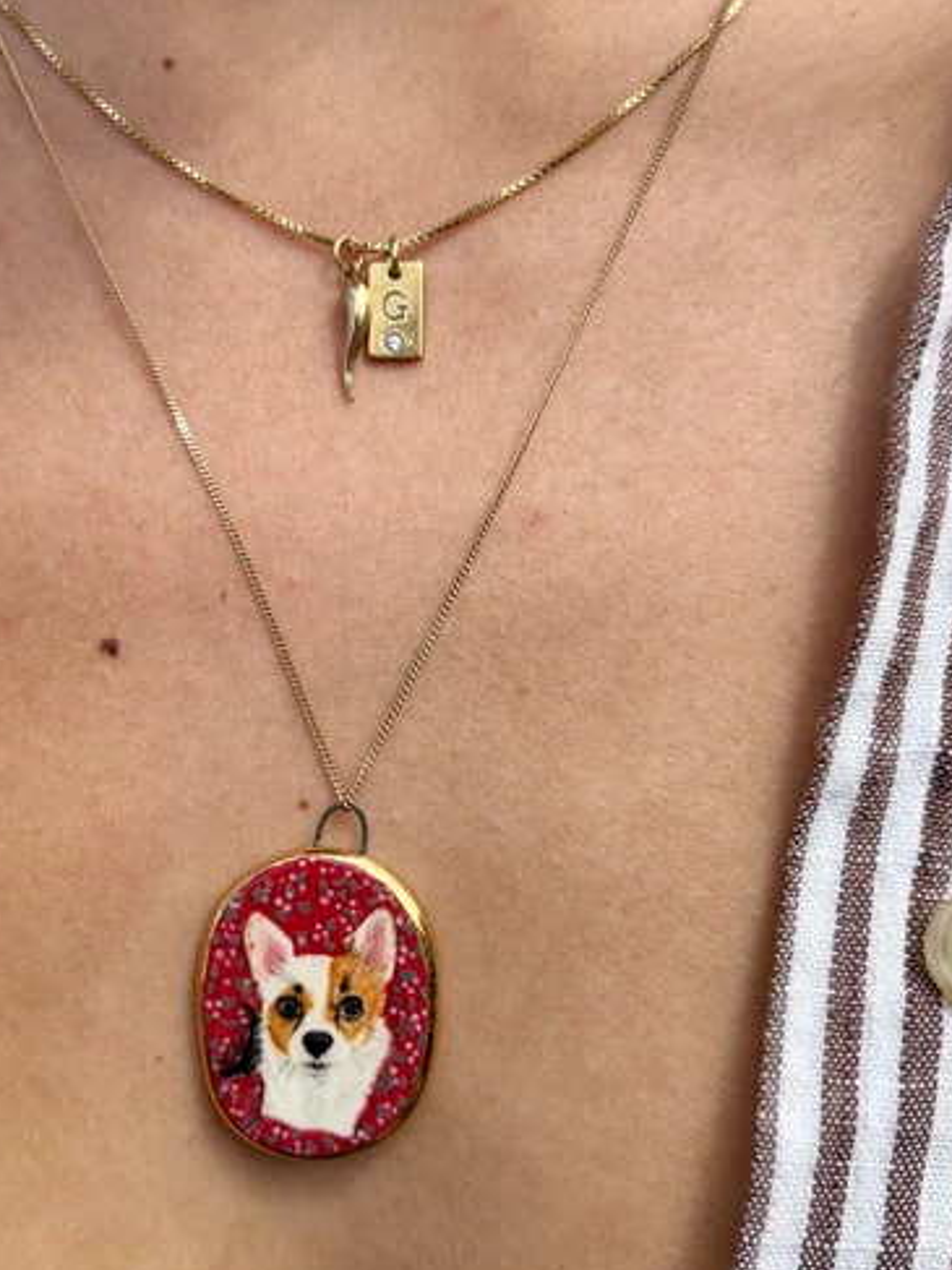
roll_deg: +0.5
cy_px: 555
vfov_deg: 40.4
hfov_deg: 30.7
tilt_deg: -22.2
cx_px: 360
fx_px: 1724
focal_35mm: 47
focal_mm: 5.96
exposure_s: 1/4608
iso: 64
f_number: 1.6
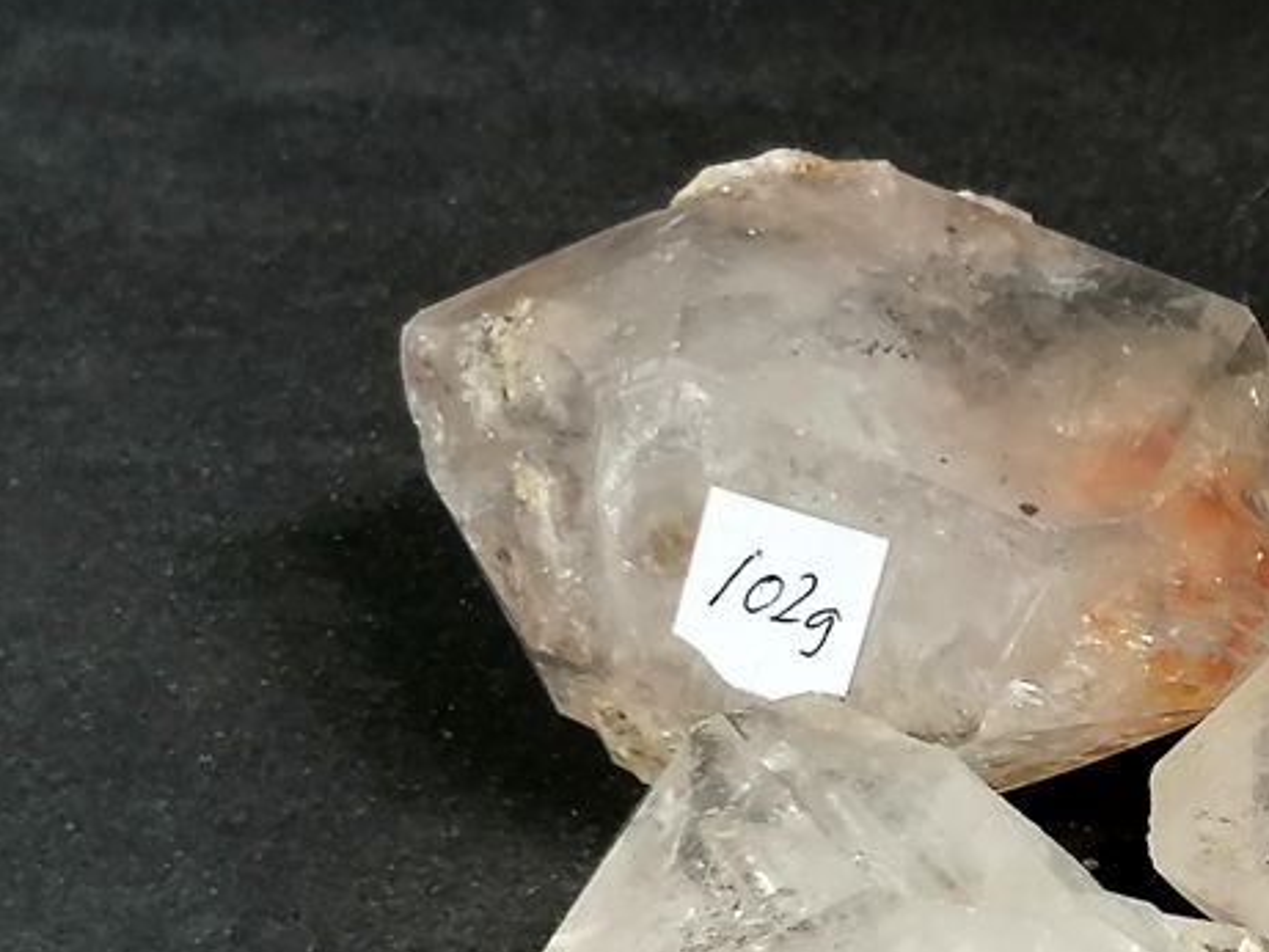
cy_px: 937
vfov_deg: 12.1
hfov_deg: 16.0
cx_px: 1210
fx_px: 4437
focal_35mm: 121
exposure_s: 1/100
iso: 64
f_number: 1.8
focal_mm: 4.75
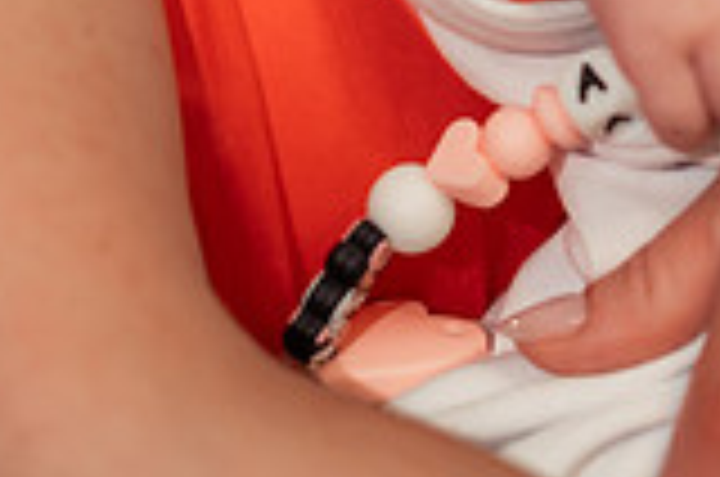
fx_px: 6168
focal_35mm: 309
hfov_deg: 6.6
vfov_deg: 4.4
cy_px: -346
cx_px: 950
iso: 1600
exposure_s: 1/250
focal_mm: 85
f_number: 2
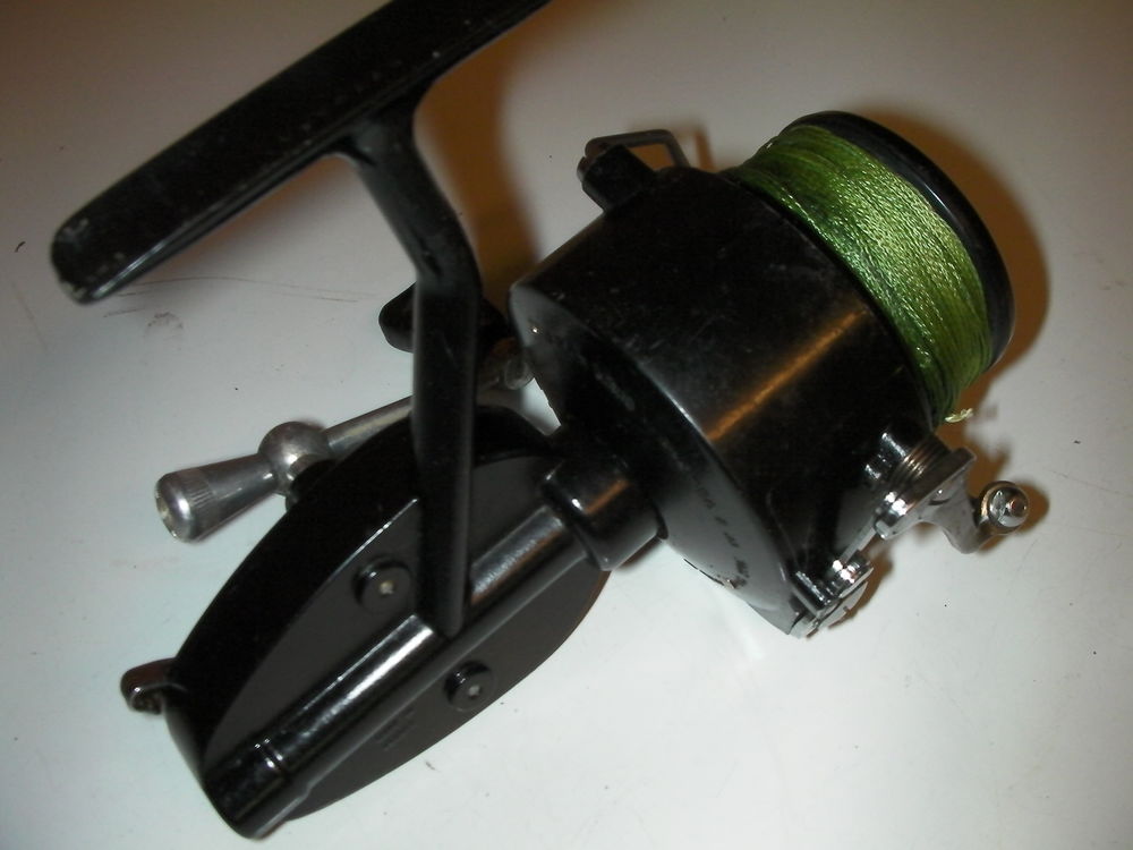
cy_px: 425
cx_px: 566
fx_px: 1244
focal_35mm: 38
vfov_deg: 37.7
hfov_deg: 49.0
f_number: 5.6
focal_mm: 6.3
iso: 200
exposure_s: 1/30
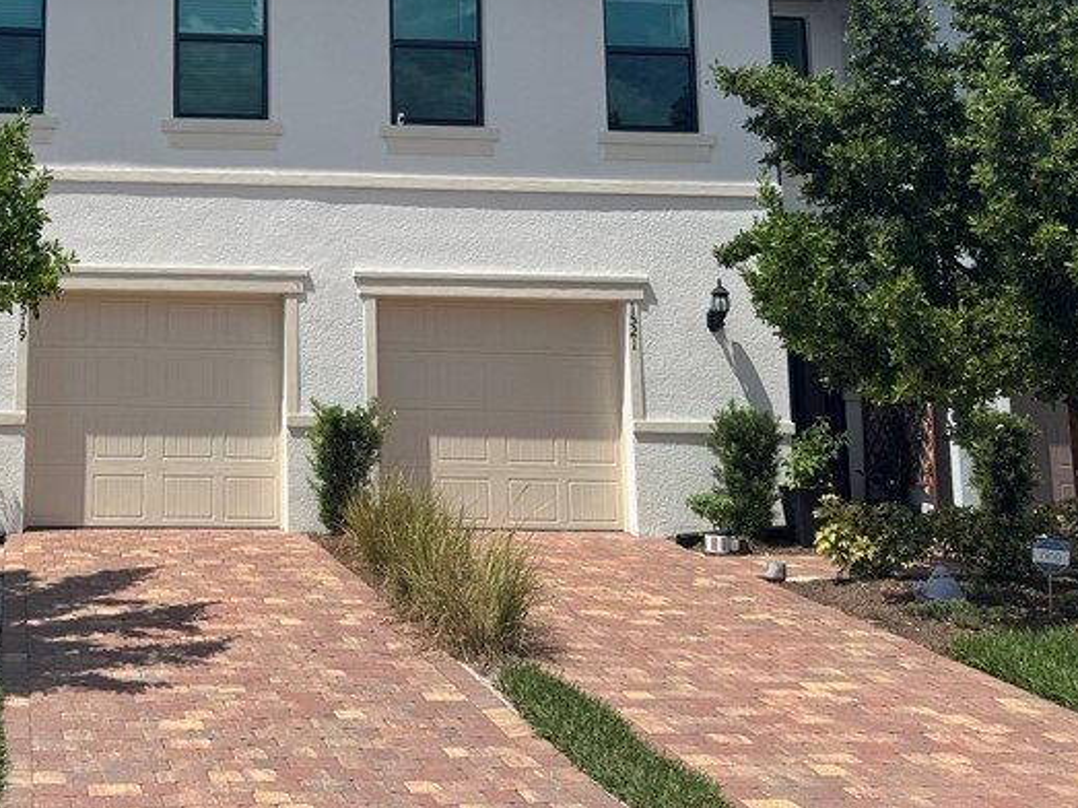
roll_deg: -0.2
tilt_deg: +8.4
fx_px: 1463
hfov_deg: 38.2
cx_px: 150
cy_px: 132
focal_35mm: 47
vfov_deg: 29.9
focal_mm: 6.76
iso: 80
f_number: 1.78
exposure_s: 1/6410
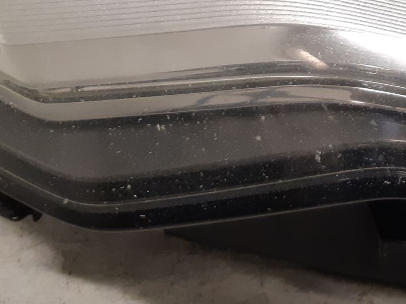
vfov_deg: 19.7
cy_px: -66
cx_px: 441
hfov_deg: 25.8
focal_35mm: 70
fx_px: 821
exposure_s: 1/50
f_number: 1.7
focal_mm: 3.93
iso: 125
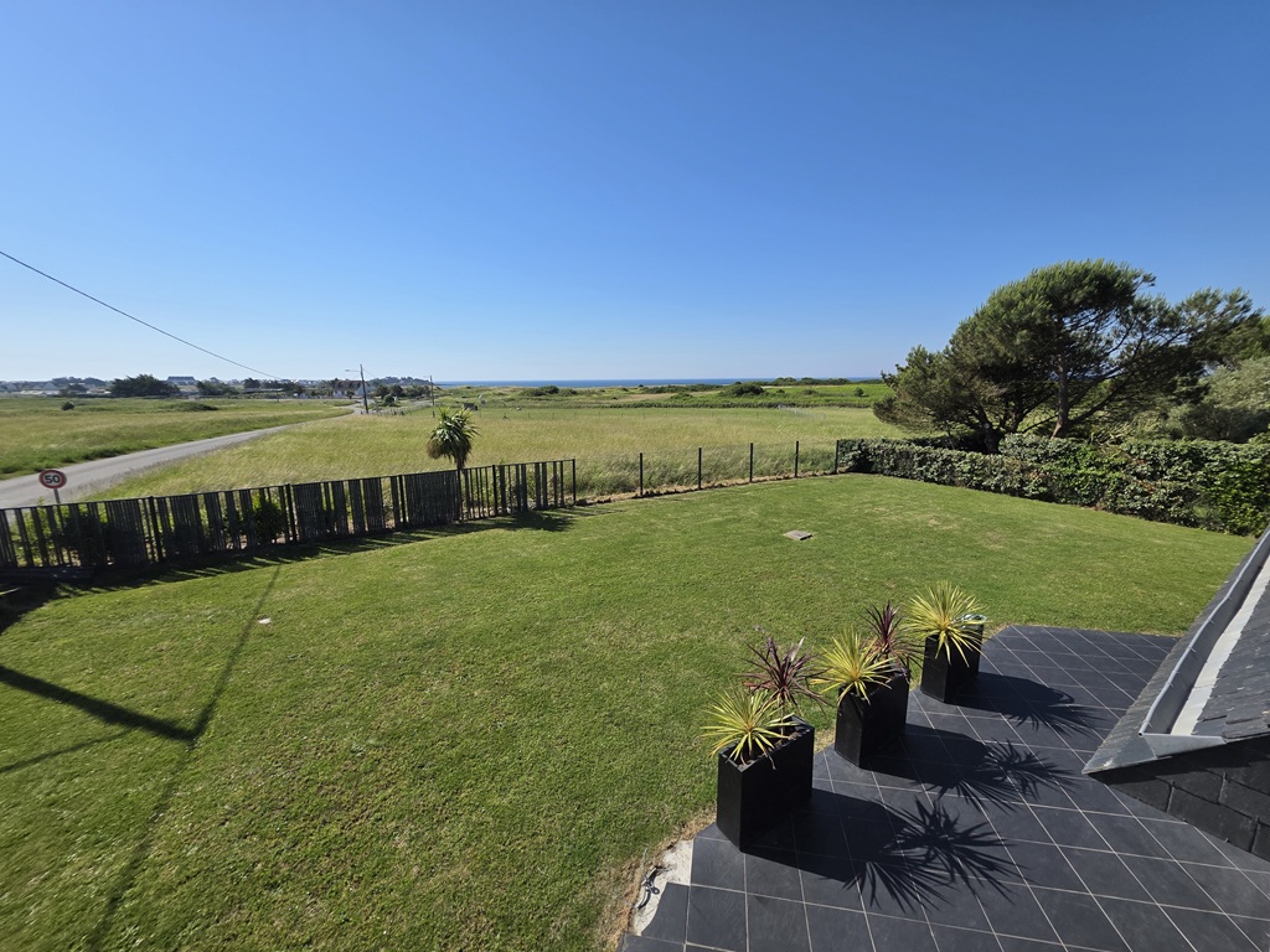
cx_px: 635
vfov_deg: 89.9
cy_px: 476
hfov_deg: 106.2
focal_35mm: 13
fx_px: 477
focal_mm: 2.2
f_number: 1.9
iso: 40
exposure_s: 1/2745
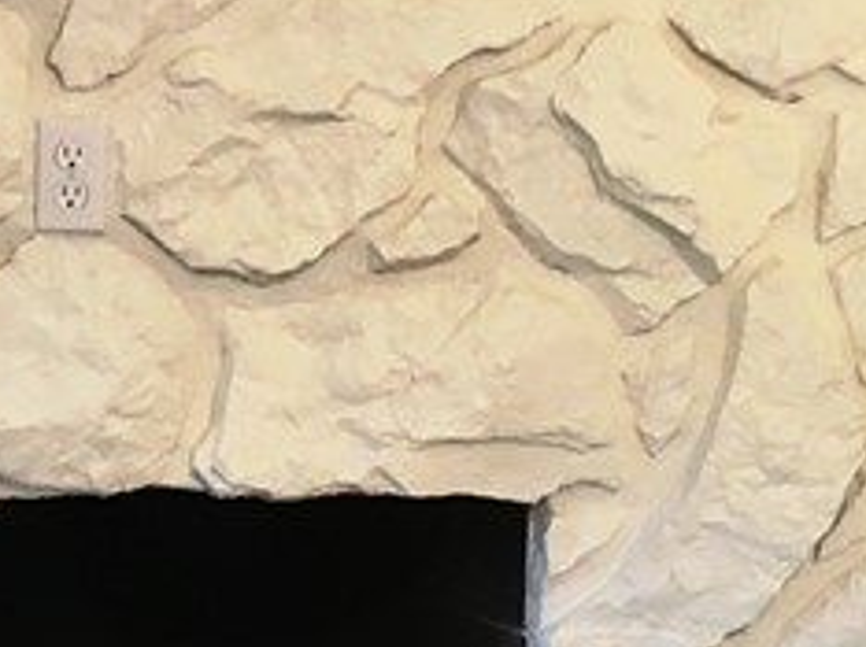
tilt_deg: -7.5
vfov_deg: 11.6
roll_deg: +0.5
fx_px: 3174
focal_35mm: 127
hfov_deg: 15.2
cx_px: -44
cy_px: 499
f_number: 2.2
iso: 50
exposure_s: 1/30
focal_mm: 4.15
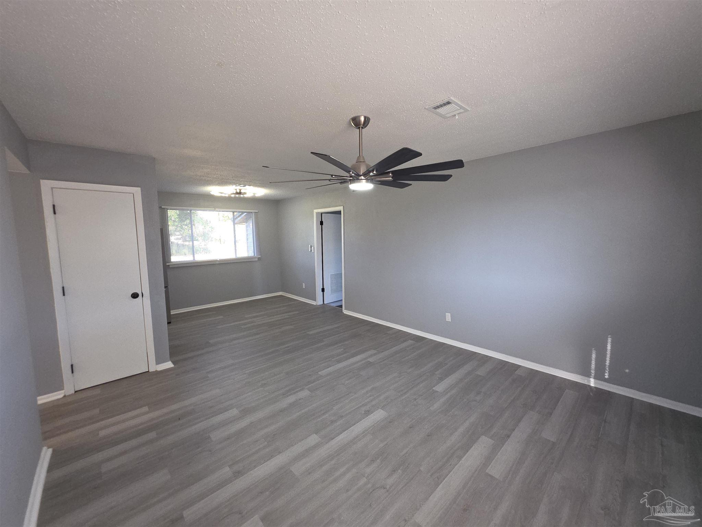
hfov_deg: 106.2
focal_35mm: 13
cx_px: 351
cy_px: 264
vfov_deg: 89.9
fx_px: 264
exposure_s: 1/60
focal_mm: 2.2
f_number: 1.9
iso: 125
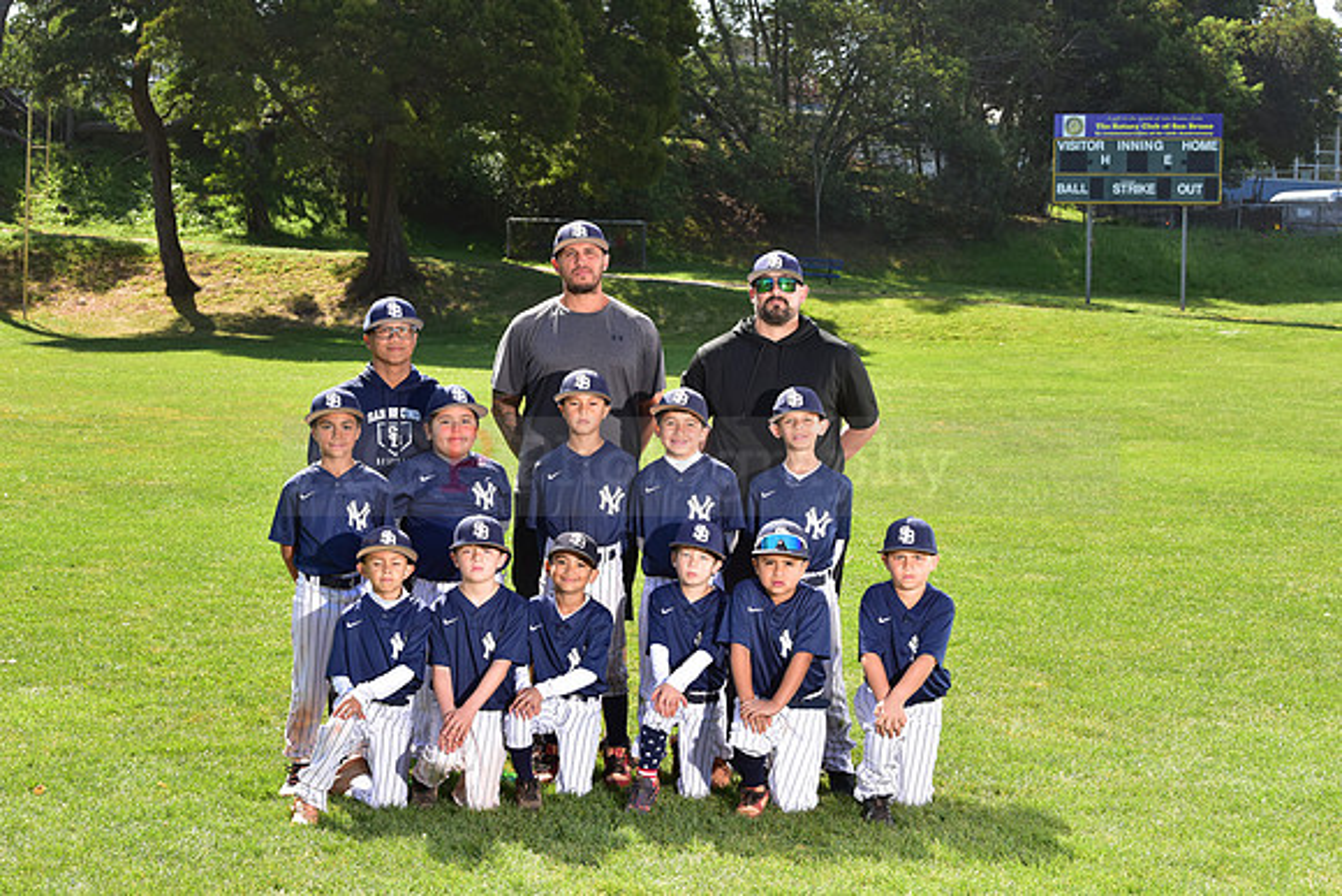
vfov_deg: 19.5
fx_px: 2610
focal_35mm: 70
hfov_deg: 28.8
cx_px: 671
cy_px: 448
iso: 250
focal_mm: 70
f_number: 9
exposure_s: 1/200
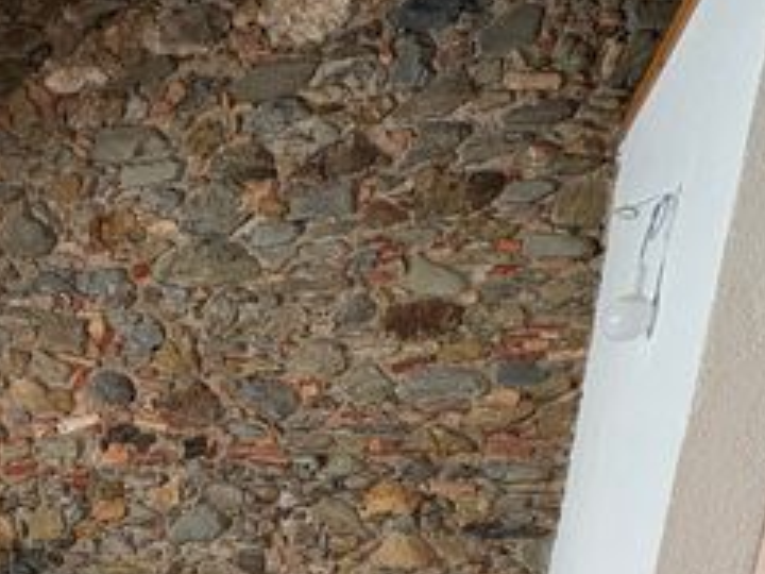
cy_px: 644
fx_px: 773
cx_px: 61
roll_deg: -0.8
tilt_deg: -12.9
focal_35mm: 35
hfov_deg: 46.8
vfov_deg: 34.6
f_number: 2.2
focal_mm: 2.22
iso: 80
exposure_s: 1/99
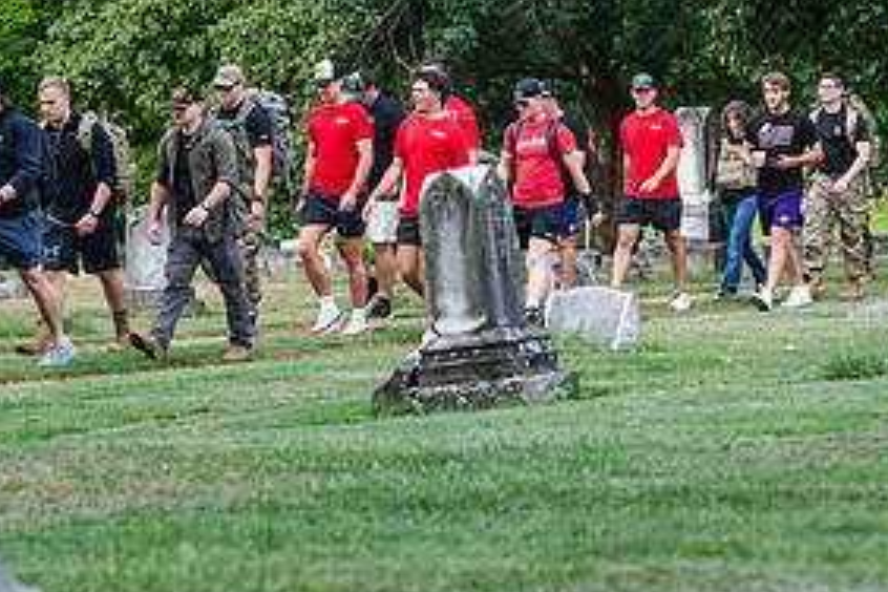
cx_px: 683
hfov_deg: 11.7
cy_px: 134
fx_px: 4316
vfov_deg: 7.8
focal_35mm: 175
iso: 320
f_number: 4
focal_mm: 85
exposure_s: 1/400
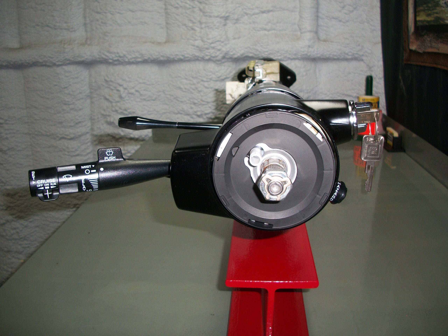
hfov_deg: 52.6
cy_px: 168
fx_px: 453
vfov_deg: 40.7
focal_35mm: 35
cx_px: 224
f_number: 3.1
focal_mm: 6.3
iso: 80
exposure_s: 1/60
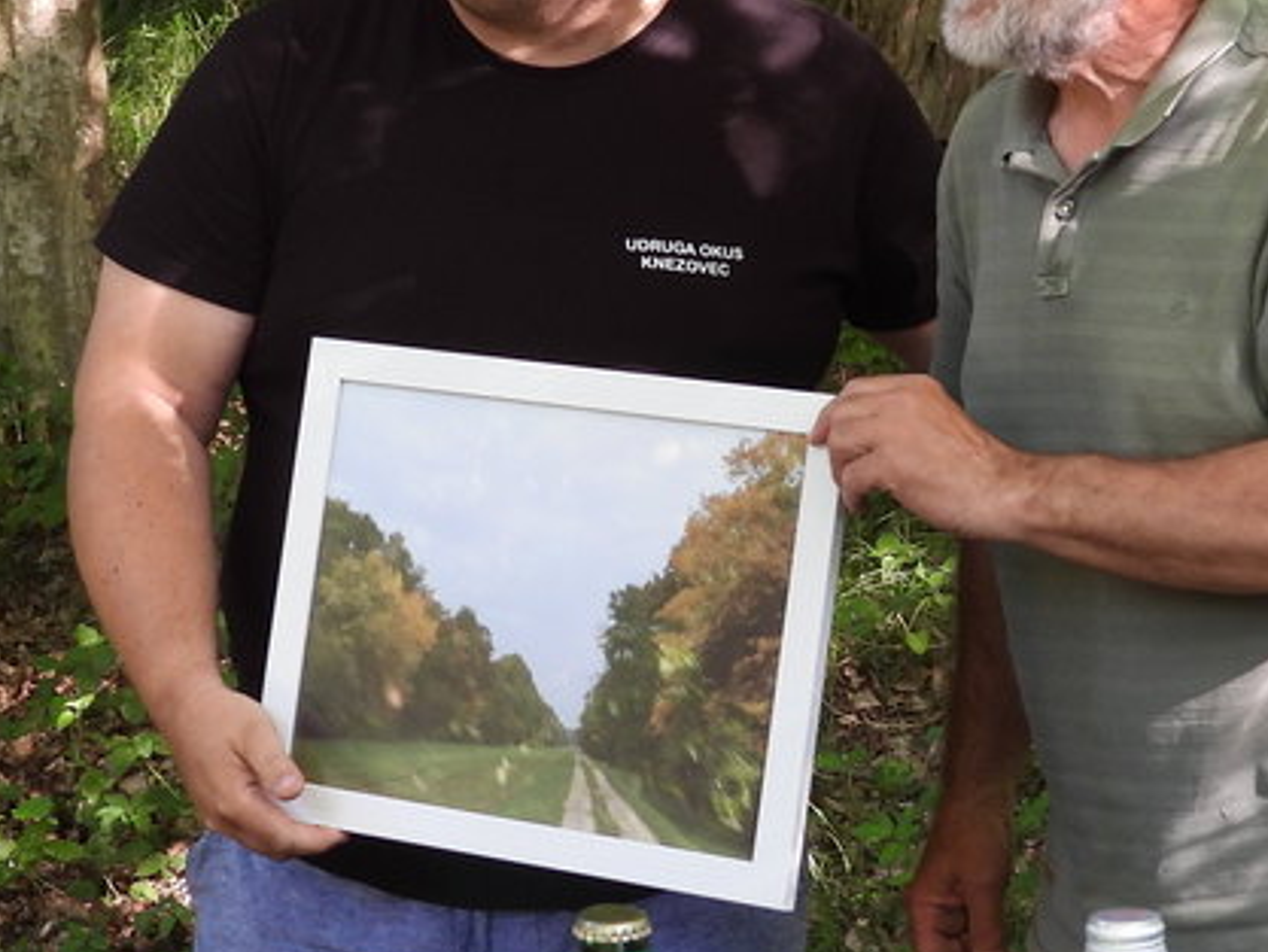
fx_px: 4324
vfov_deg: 12.5
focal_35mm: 118
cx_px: 733
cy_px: 319
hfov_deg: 16.7
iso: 110
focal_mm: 7.4
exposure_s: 1/30
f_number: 3.2
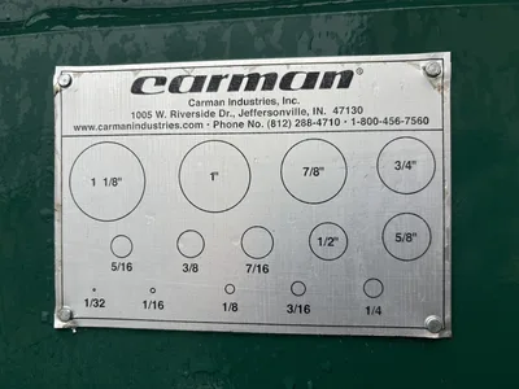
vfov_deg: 53.1
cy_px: 194
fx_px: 390
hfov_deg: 67.3
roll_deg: +0.1
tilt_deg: -1.5
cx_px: 260
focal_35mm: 26
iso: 50
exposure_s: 1/471
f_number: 1.6
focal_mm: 5.96
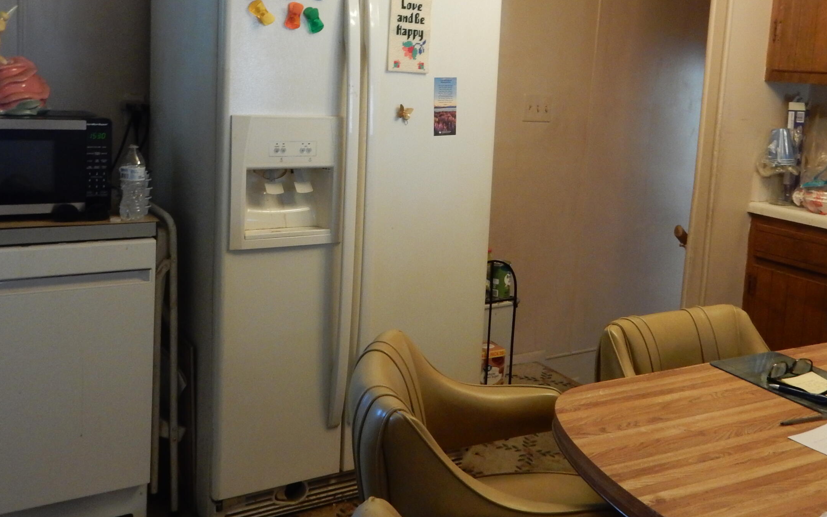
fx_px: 834
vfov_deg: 34.1
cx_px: 434
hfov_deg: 52.7
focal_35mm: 37
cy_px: 164
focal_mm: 4.5
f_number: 3.7
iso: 360
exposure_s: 1/30
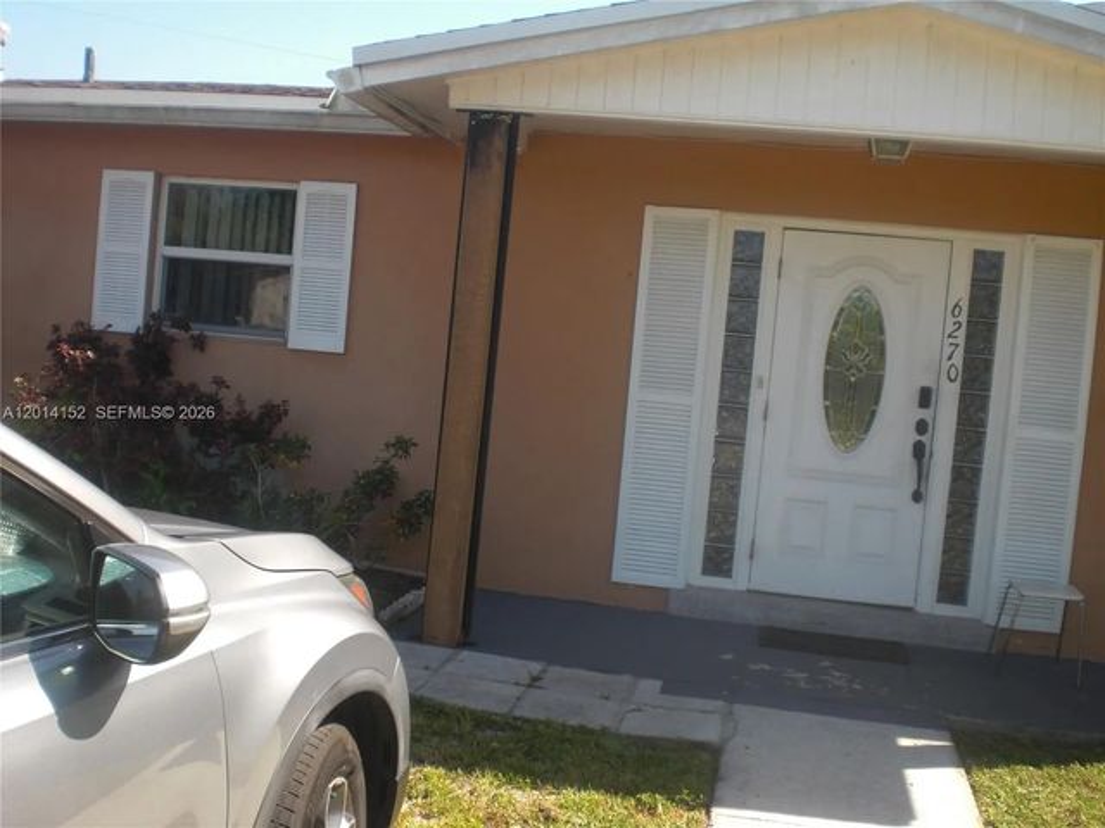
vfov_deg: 37.7
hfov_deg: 49.0
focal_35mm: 38
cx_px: 552
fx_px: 1213
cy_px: 414
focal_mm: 6.3
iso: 64
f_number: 3.1
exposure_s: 1/400
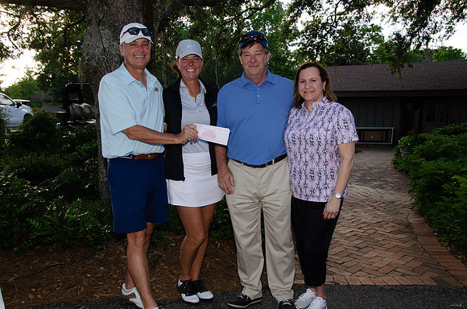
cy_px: 154
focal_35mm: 33
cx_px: 234
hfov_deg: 57.3
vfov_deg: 39.8
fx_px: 427
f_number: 8
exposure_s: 1/160
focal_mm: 22
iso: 400
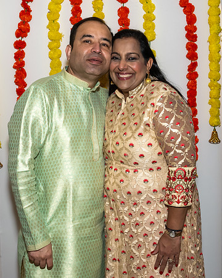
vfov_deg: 33.3
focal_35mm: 56
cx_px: 149
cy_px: 126
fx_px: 463
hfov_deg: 26.8
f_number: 7.1
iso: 1000
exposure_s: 1/250
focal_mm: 23
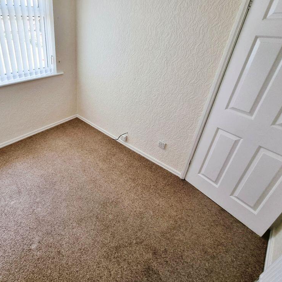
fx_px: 147
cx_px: 109
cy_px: 147
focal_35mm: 16
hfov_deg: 86.1
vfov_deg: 87.4
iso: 100
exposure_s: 1/60
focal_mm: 2.2
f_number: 2.2
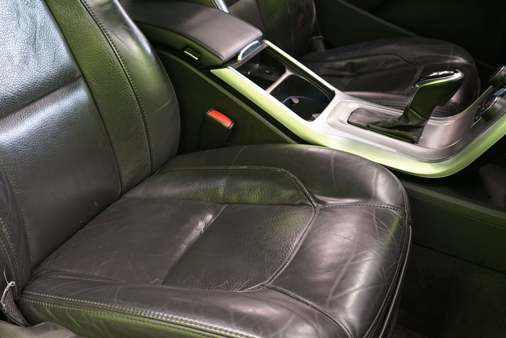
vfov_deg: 29.2
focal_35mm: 46
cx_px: 121
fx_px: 647
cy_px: 134
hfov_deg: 41.4
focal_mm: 29
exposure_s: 1/20
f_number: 5
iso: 1600
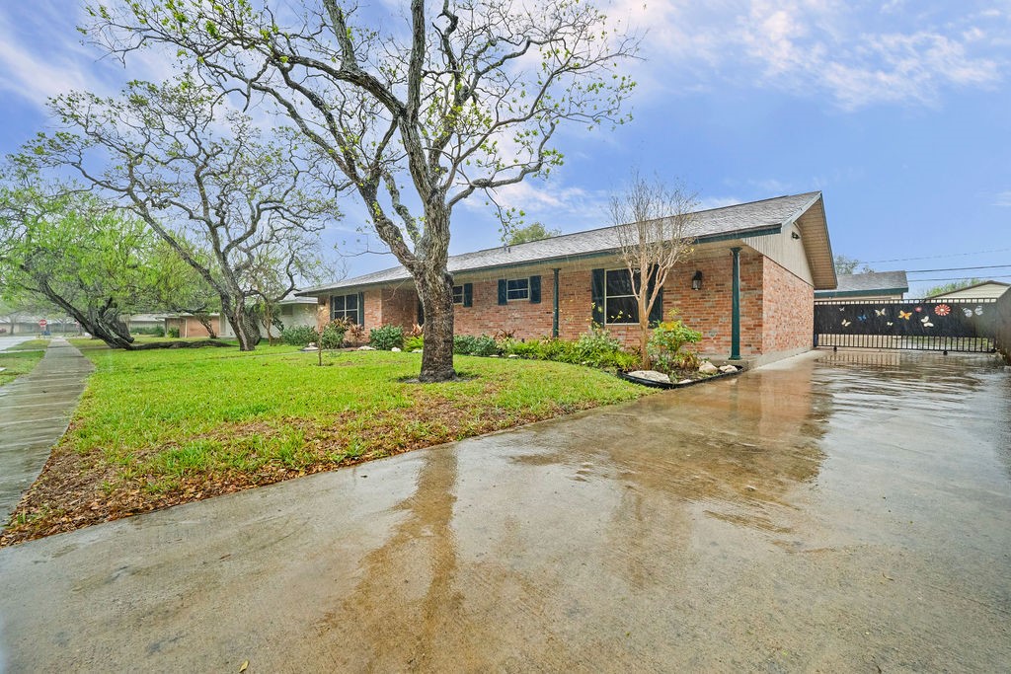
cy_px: 337
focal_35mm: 14
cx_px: 506
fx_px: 379
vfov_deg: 83.3
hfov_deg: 106.3
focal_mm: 9
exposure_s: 1/40
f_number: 8
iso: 1600
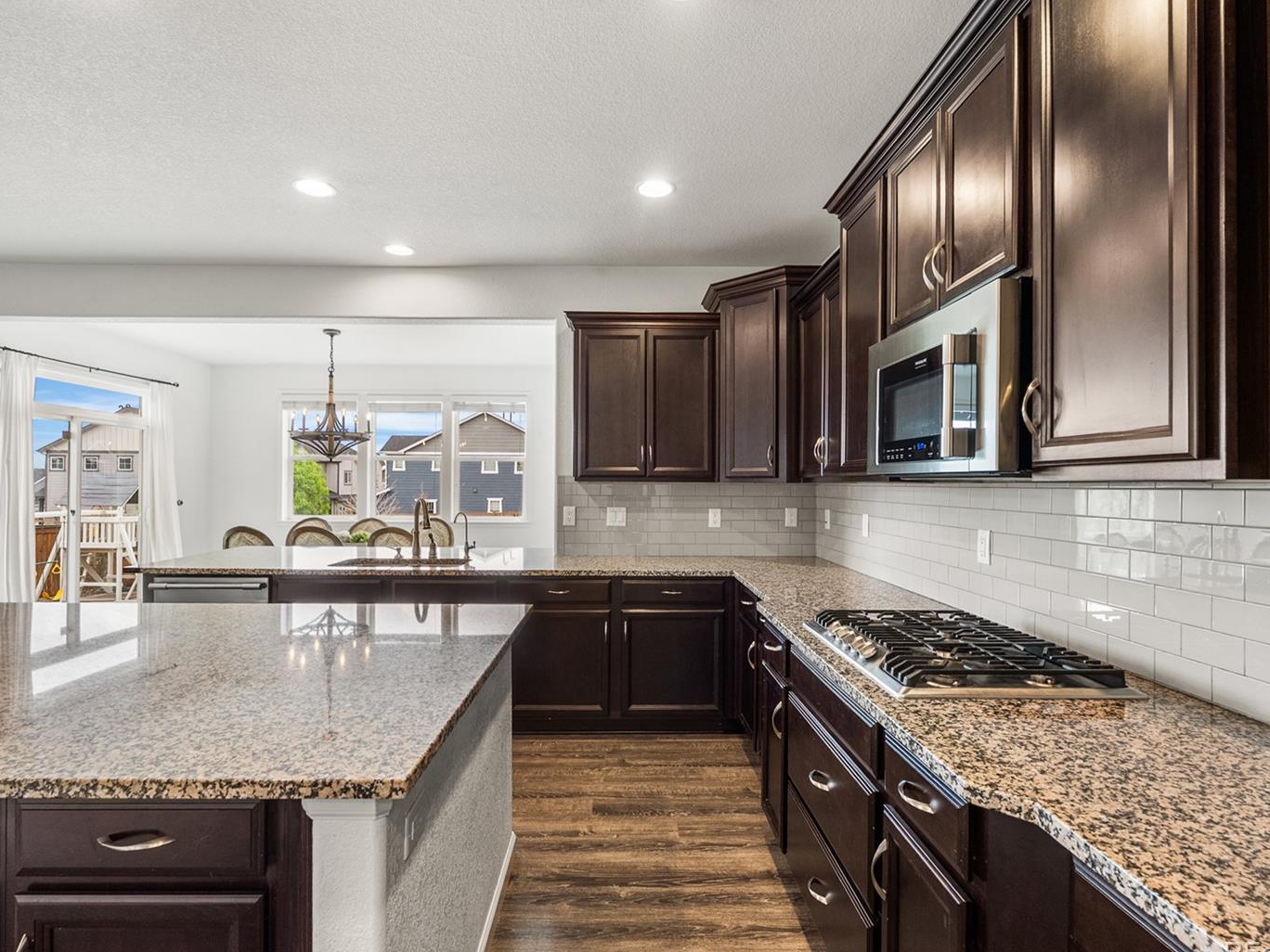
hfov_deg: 87.8
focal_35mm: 18
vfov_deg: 71.6
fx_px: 660
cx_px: 632
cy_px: 476
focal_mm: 16
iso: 200
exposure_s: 1/80
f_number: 8
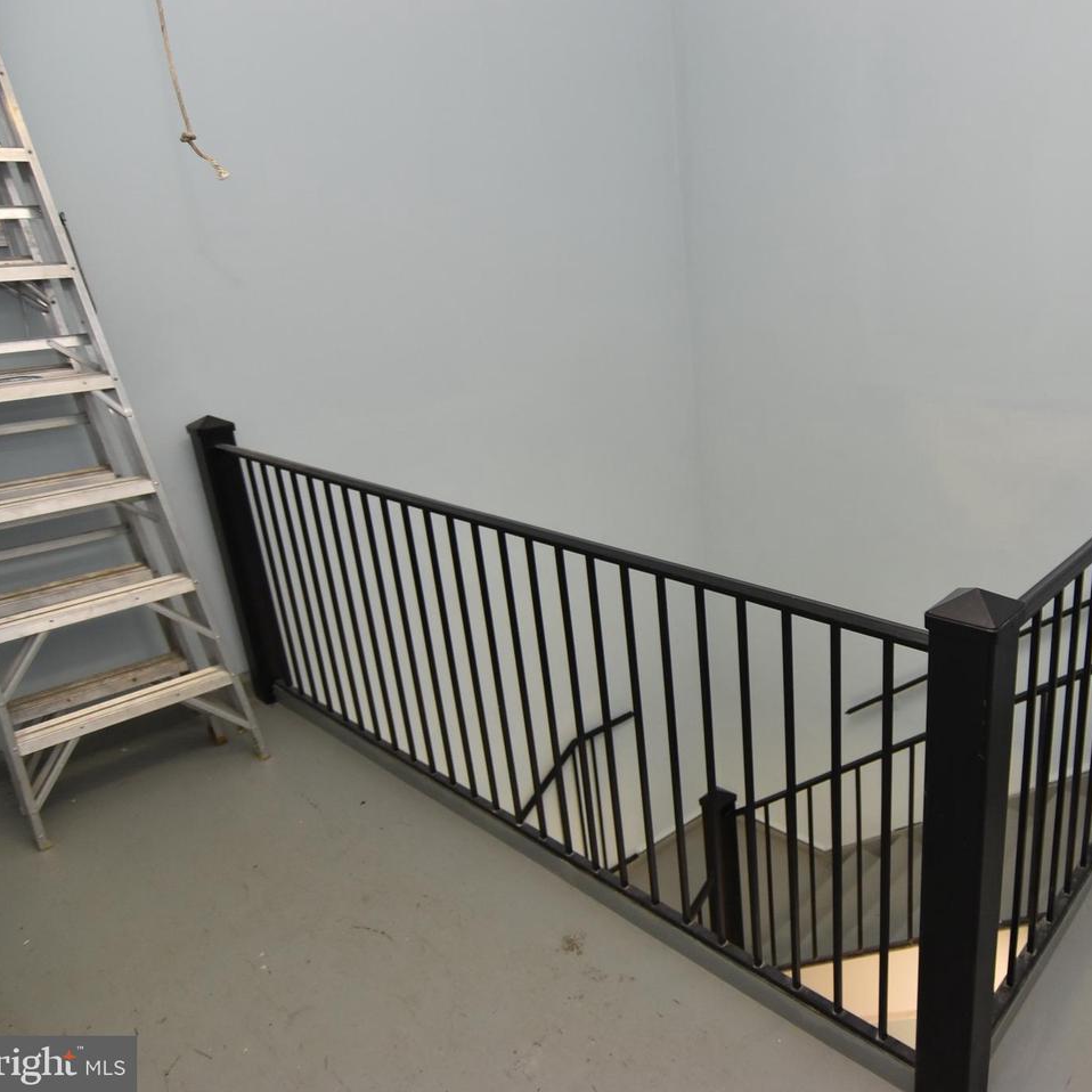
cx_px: 780
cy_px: 546
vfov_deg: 67.3
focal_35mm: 23
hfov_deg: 64.4
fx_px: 821
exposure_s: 1/60
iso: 800
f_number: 5
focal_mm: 12
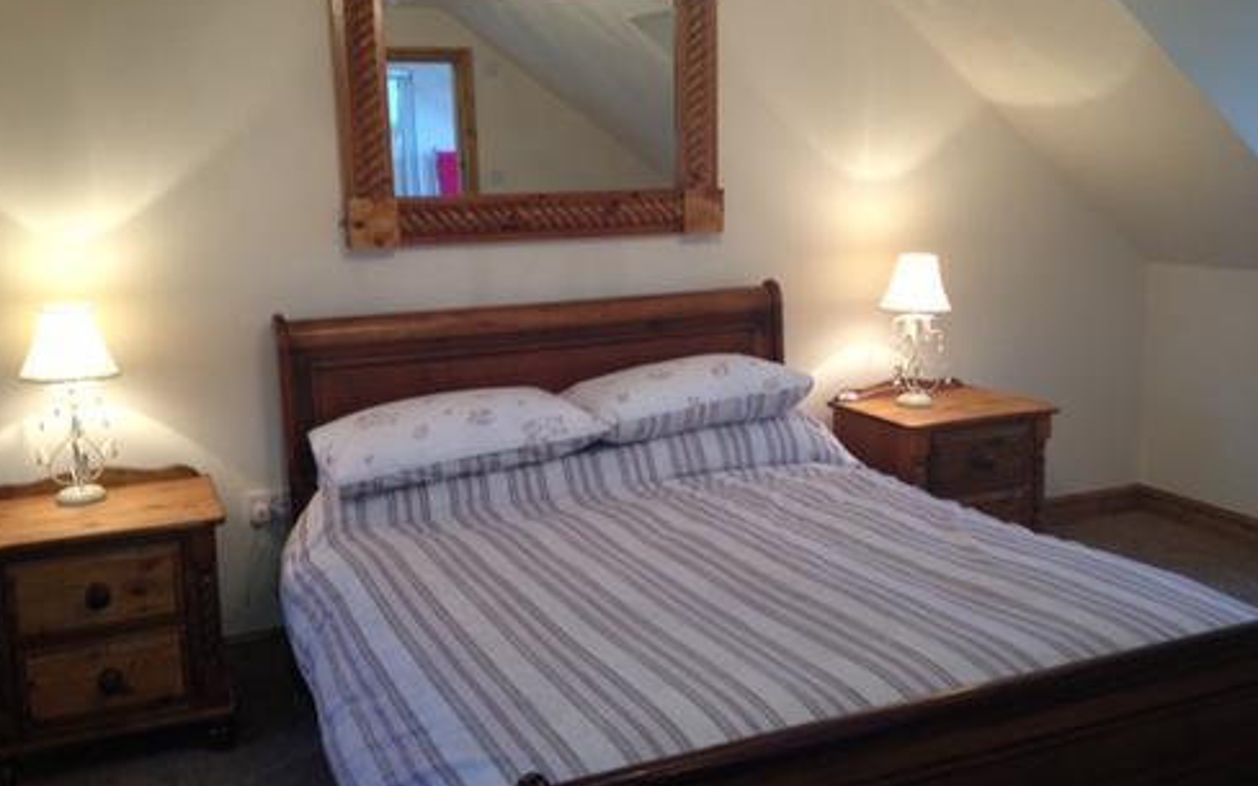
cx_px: 626
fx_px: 1303
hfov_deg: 51.5
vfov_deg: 33.6
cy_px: 365
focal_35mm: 38
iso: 125
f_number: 2.4
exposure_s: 1/20
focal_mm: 4.28
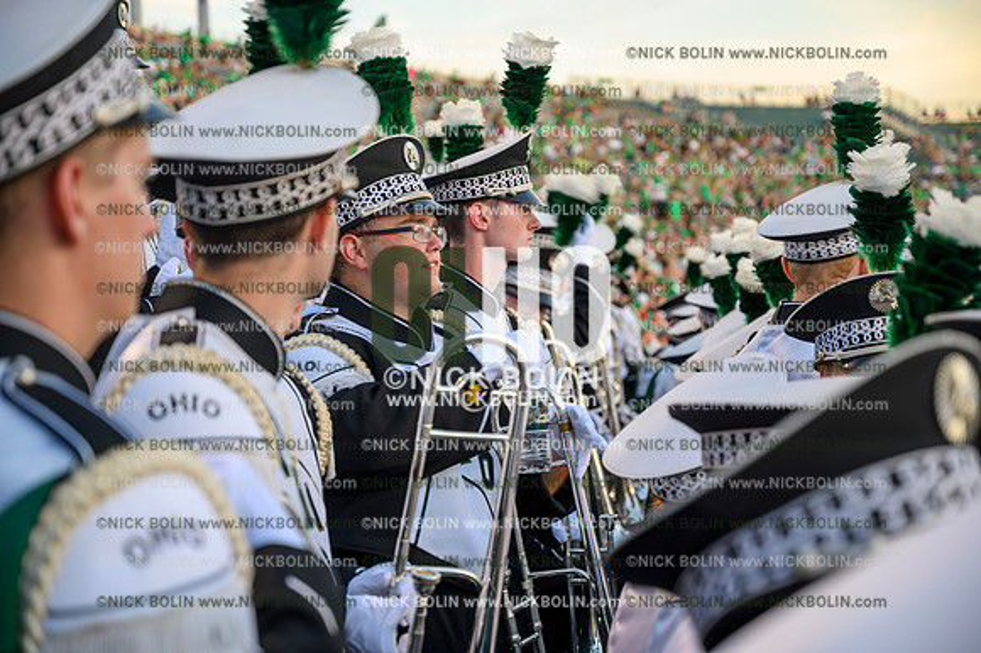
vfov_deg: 19.4
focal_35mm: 70
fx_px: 1906
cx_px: 490
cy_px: 326
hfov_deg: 28.9
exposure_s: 1/50
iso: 100
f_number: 4
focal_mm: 70
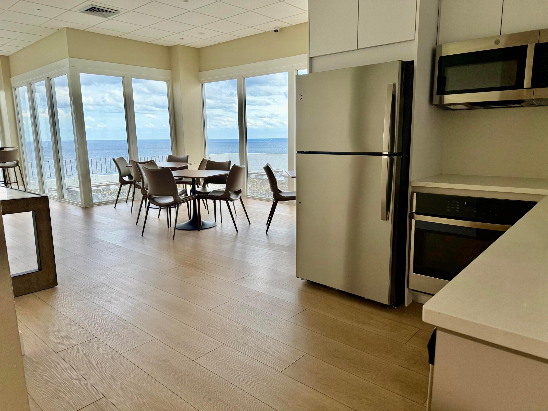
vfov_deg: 56.8
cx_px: 274
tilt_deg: -9.4
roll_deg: +0.5
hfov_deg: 71.6
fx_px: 380
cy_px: 206
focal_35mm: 24
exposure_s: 1/212
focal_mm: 6.76
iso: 200
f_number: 1.78
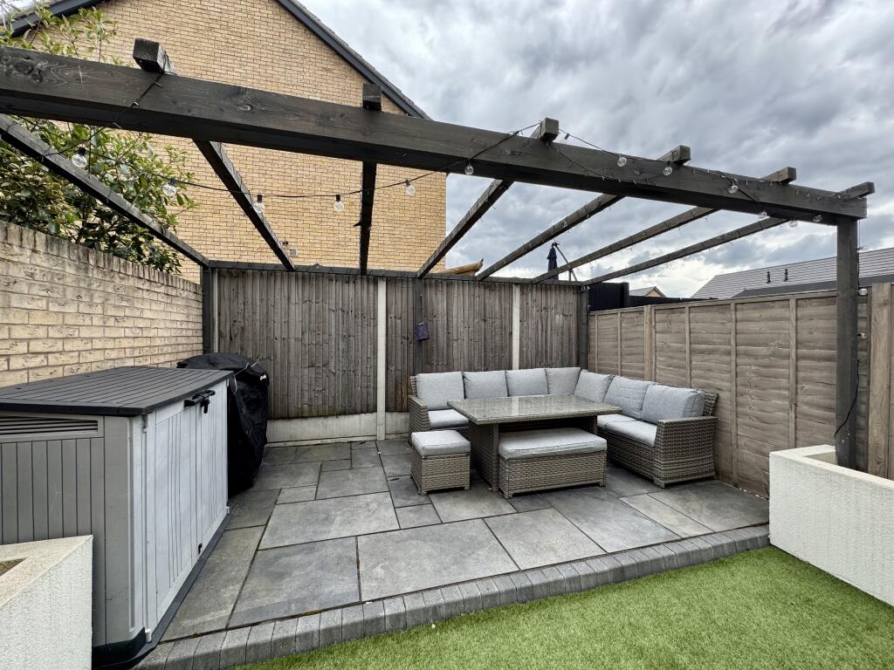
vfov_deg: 85.7
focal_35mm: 14
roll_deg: -0.3
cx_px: 447
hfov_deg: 102.1
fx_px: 362
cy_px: 335
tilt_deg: -0.9
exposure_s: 1/166
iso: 40
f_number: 2.2
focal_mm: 2.22
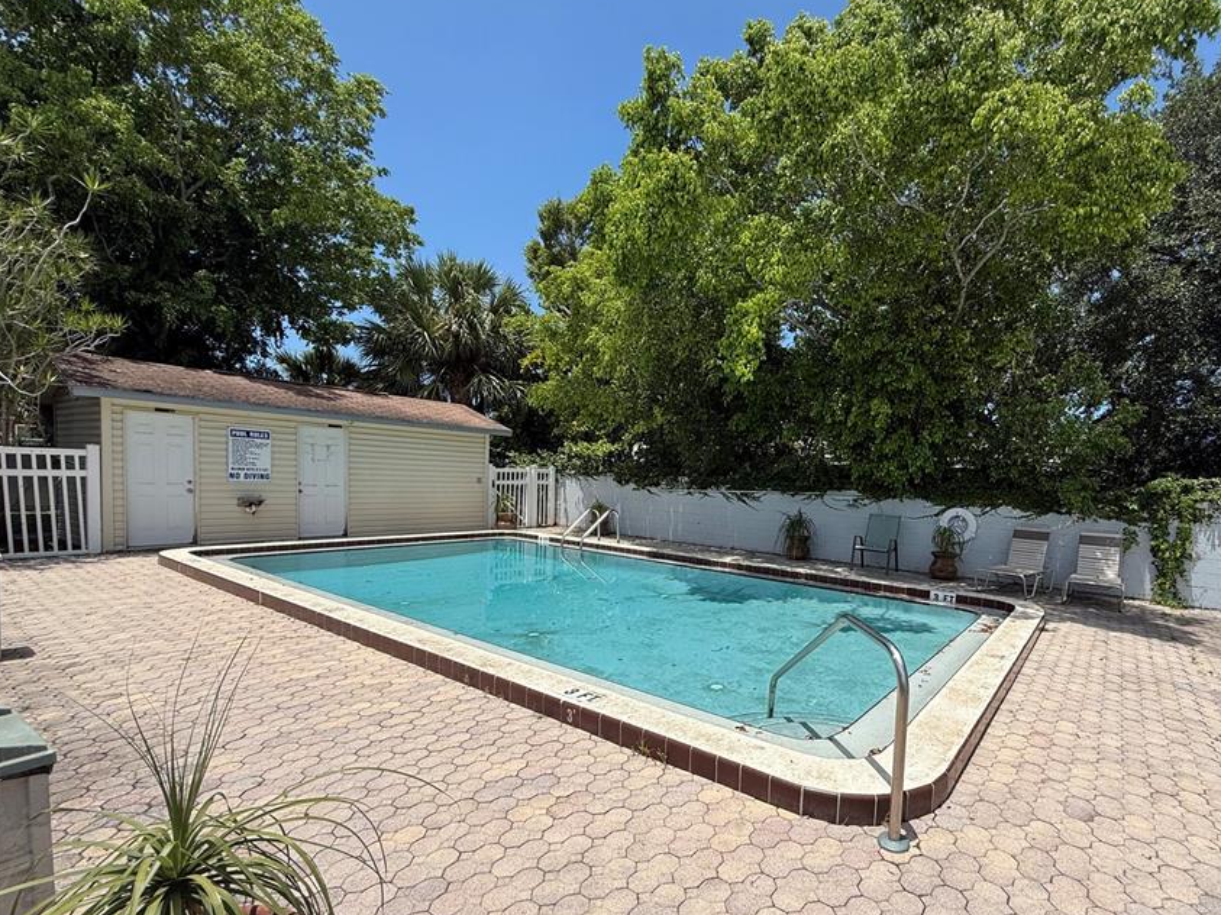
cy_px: 513
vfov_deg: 74.4
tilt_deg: -4.0
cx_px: 734
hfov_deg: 89.8
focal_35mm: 17
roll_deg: -2.3
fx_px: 600
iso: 50
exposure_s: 1/2320
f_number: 2.2
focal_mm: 2.22
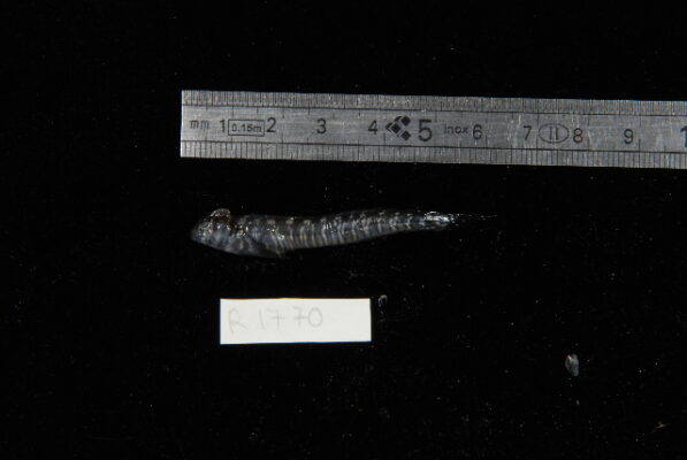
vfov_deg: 10.8
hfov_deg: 16.0
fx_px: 2437
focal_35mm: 128
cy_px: 230
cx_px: 344
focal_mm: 85
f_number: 25
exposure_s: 1/60
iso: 200
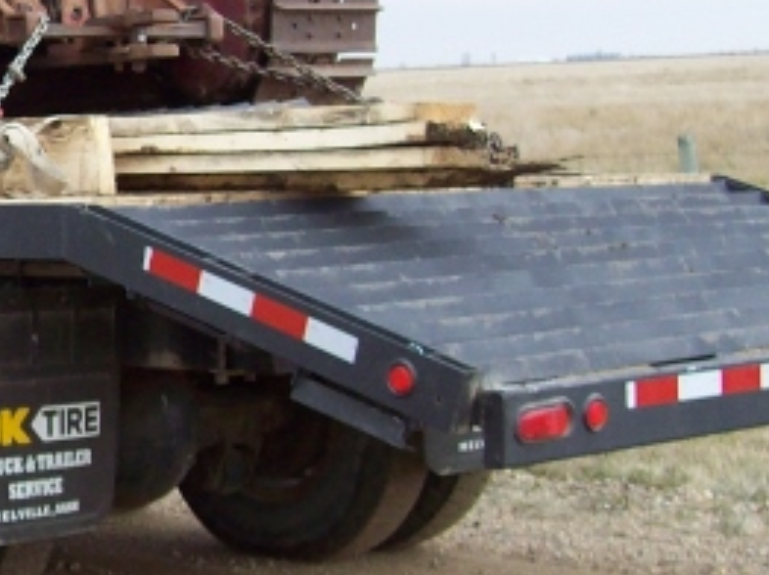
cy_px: 163
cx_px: -214
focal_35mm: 110
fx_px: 2441
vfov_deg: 13.4
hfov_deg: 16.9
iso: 80
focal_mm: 6
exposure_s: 1/178
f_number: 2.7
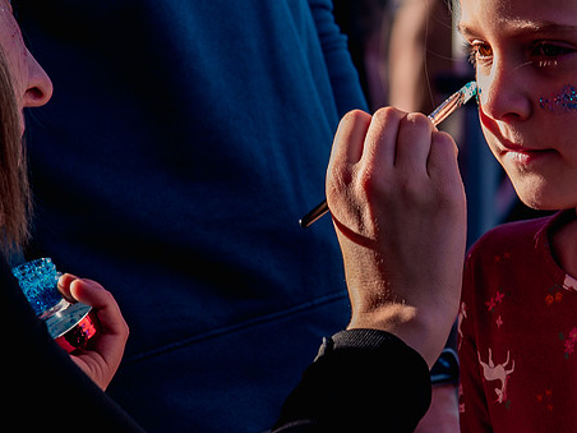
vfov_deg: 4.0
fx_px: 6251
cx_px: 441
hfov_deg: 5.3
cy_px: 178
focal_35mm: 375
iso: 250
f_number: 5.6
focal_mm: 120
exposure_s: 1/250
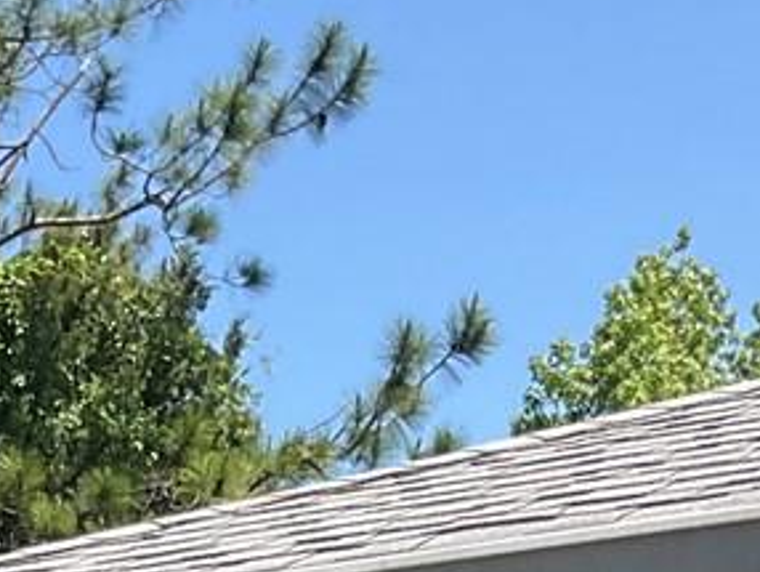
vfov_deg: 8.2
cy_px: 1511
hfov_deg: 11.7
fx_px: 3560
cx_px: -367
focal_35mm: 162
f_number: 1.8
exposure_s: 1/869
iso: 16
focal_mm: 3
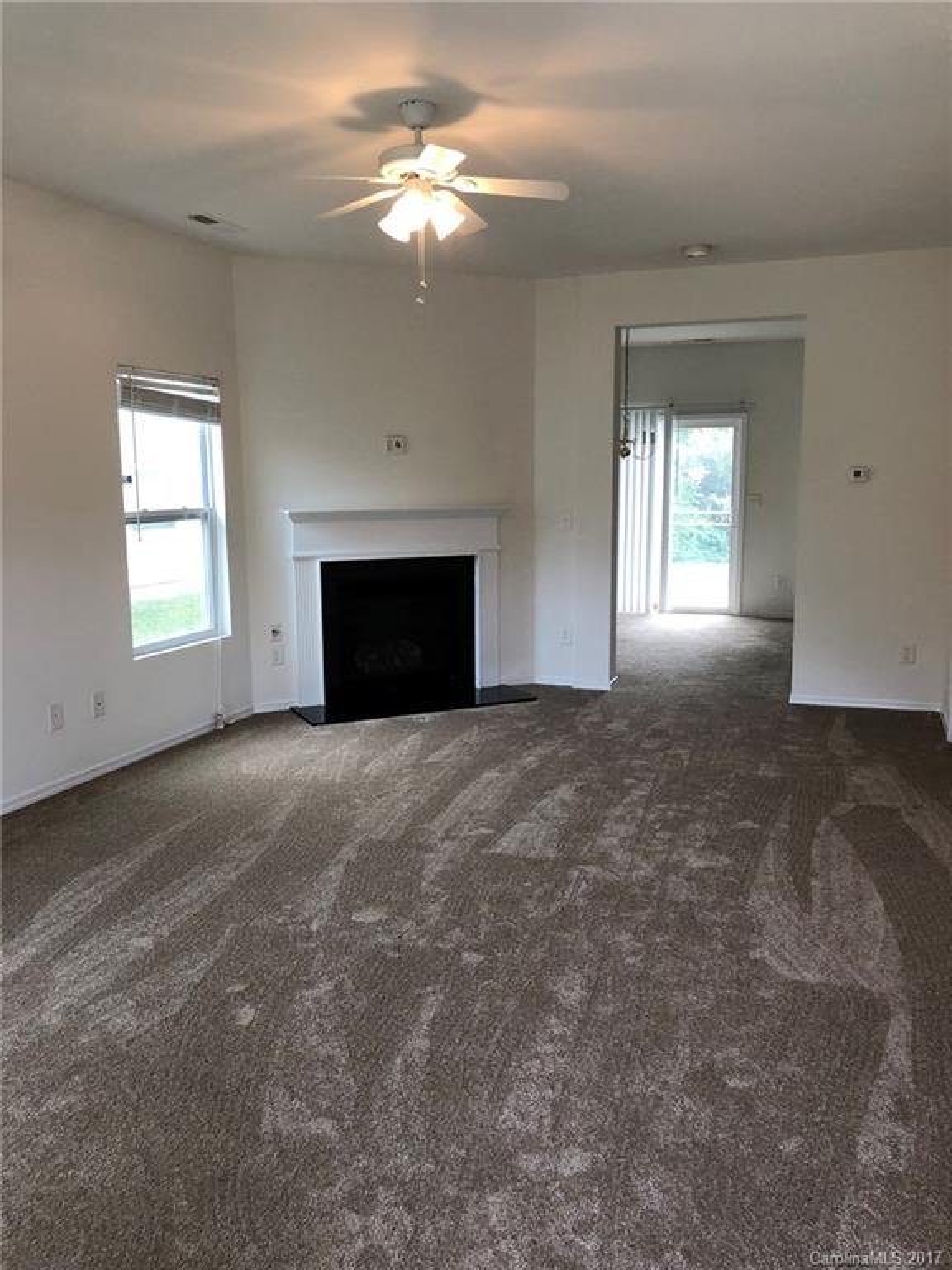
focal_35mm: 29
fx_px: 1063
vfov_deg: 61.7
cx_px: 476
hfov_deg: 48.2
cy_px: 635
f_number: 1.8
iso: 100
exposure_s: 1/120
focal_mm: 3.99
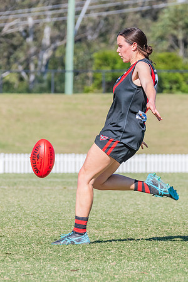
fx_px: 4552
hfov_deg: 2.4
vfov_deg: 3.5
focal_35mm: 581
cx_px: 80
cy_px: 118
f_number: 11
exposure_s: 1/1250
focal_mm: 290
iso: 800
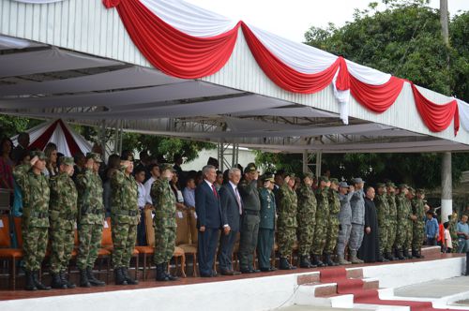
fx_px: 1073
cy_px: 156
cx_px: 234
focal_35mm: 82
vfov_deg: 16.5
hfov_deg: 24.6
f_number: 5.6
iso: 220
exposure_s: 1/125
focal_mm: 55
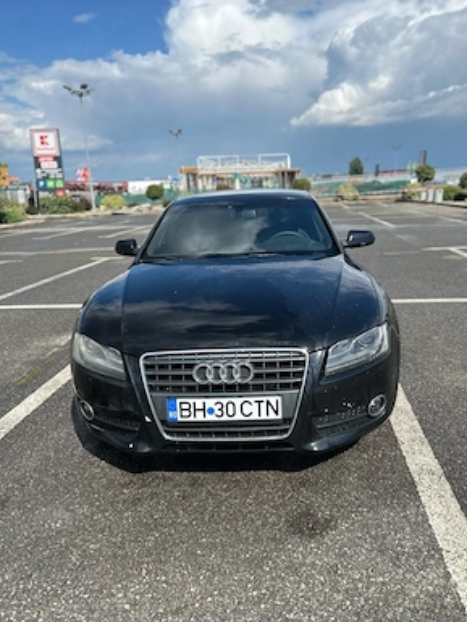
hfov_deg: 51.4
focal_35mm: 27
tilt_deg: -15.2
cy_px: 320
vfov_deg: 65.3
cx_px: 238
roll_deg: +1.2
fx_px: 485
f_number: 1.5
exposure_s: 1/4115
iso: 50
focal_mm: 5.7
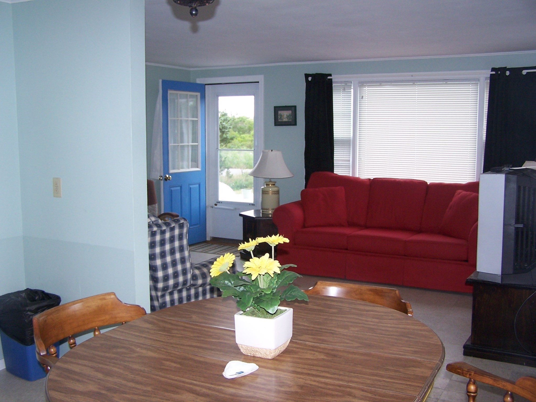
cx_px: 268
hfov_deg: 49.0
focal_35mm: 38
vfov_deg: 37.7
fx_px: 588
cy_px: 201
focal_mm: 6.3
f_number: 2.8
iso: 140
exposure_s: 1/60
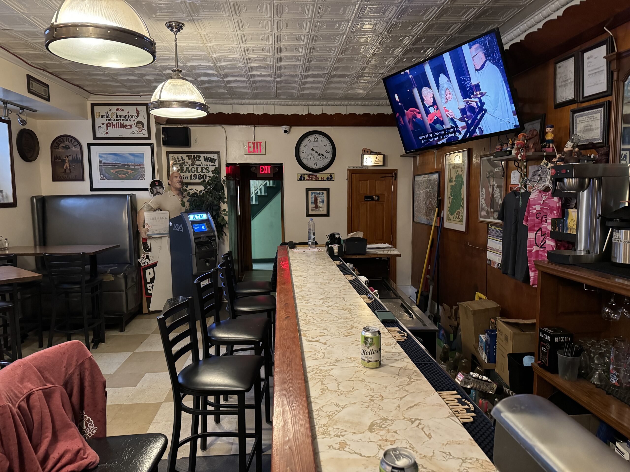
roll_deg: +0.5
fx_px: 437
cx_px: 315
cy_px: 236
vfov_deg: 56.8
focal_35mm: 24
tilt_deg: -4.5
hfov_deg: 71.6
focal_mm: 6.86
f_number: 1.78
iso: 1000
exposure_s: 1/40
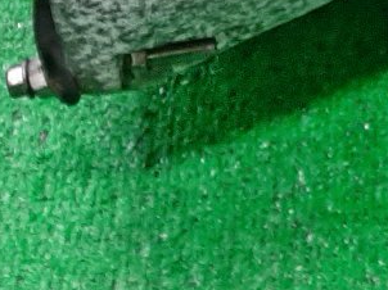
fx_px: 1389
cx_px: 770
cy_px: -311
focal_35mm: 124
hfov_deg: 13.6
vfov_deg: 10.8
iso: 156
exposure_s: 1/50
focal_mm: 3.93
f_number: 1.7
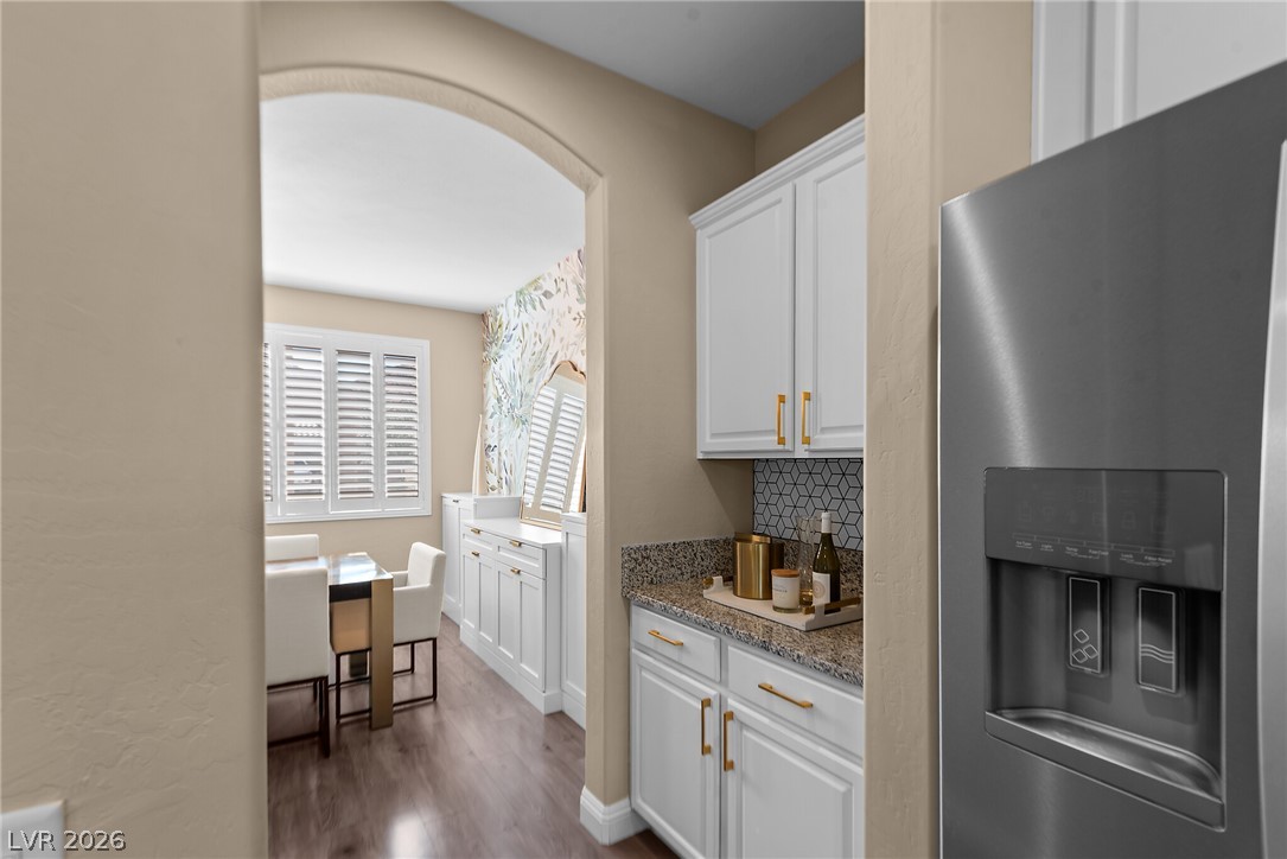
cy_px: 430
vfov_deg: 73.8
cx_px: 644
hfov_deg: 96.7
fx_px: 572
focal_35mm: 16
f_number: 8
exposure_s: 1/2.5
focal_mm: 16
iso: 100
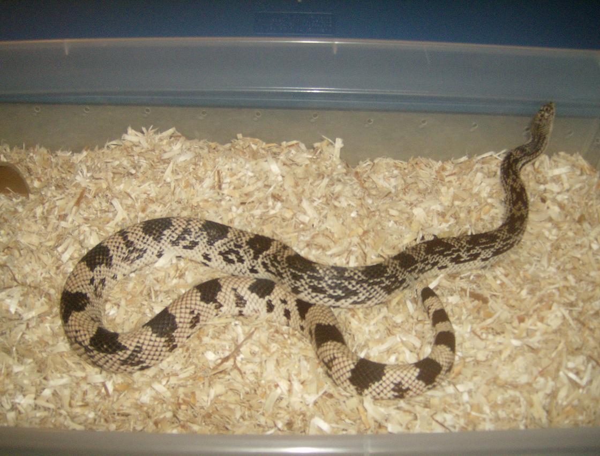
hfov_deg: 51.1
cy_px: 228
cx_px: 300
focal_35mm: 36
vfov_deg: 40.0
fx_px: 627
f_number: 2.8
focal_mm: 6
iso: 200
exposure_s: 1/60
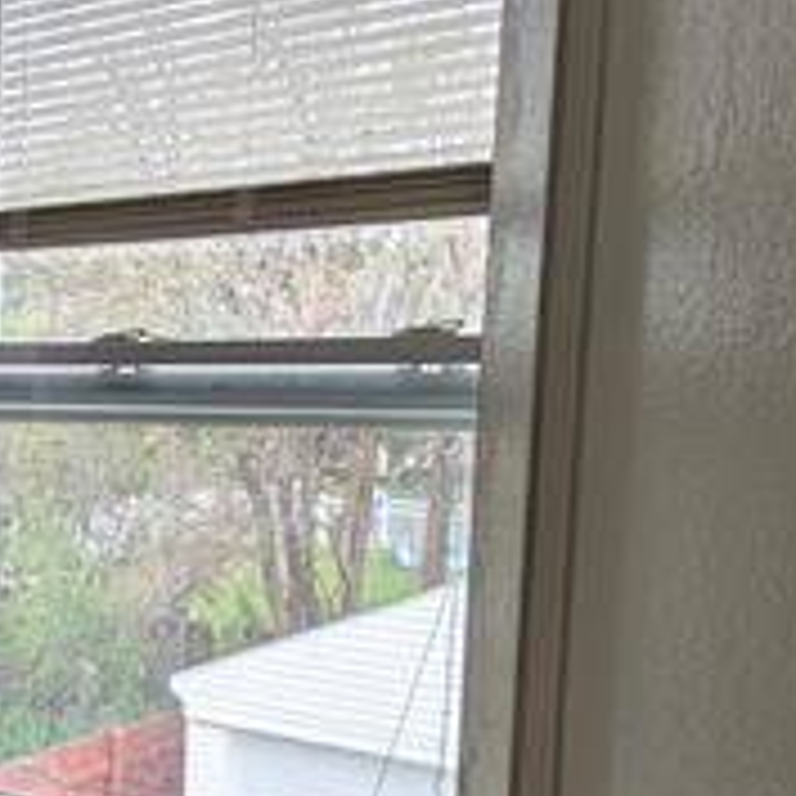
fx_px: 1197
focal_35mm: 46
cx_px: -288
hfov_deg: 28.6
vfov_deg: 36.6
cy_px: 495
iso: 39
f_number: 1.95
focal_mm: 2.23
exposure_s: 1/220
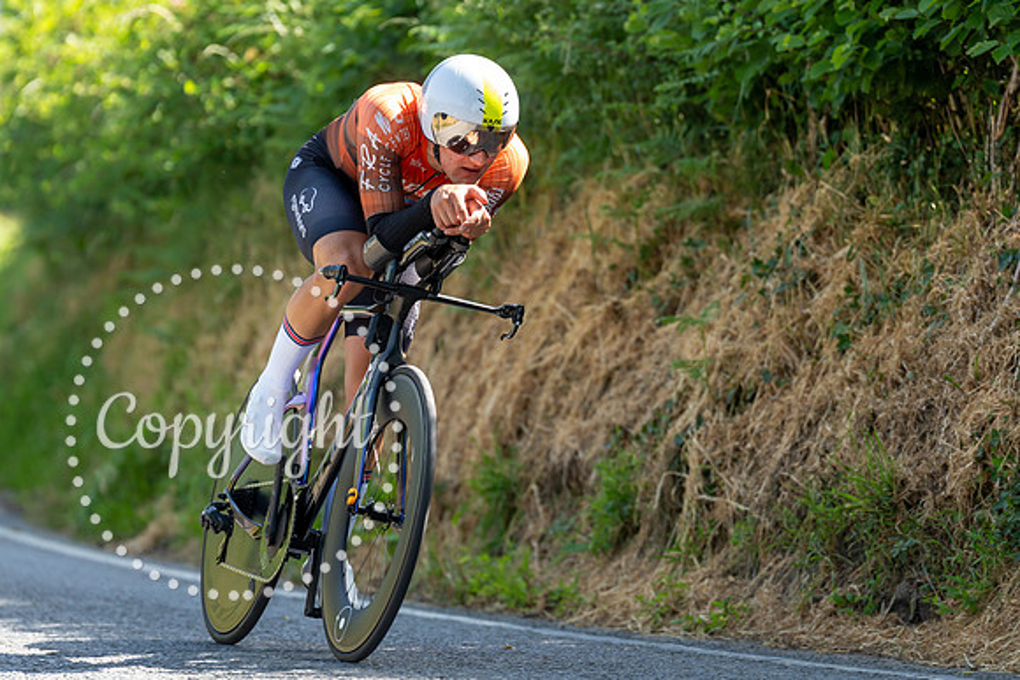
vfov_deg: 5.8
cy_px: 329
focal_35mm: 238
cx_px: 467
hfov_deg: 8.7
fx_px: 6736
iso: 500
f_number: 3.5
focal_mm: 200
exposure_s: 1/1000
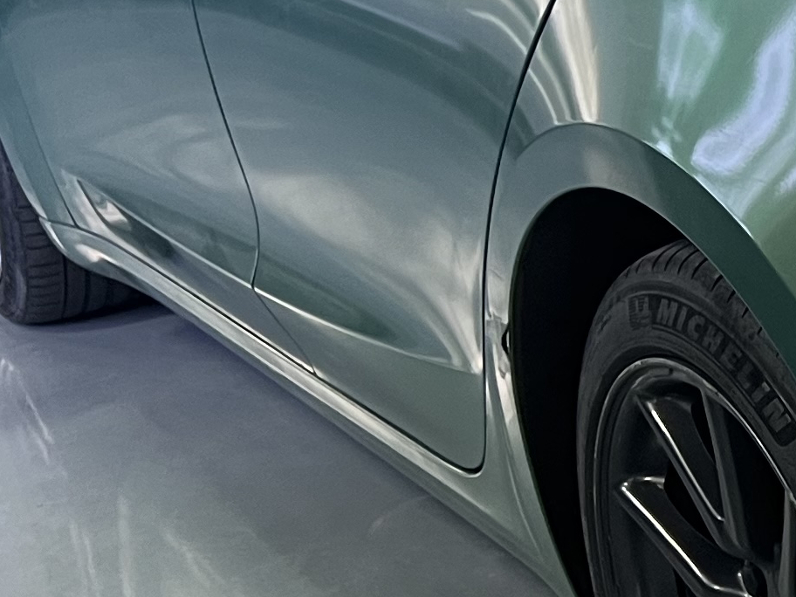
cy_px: 228
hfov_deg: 15.1
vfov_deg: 12.9
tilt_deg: -17.6
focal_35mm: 115
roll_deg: +6.4
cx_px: 1381
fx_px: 2644
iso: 125
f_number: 1.5
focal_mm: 5.7
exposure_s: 1/49
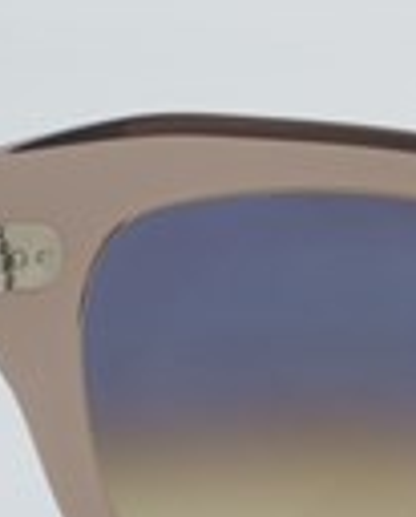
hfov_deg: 6.3
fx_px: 3703
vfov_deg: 8.0
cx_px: 723
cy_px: 388
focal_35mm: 241
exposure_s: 1/4
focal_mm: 55
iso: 100
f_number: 29
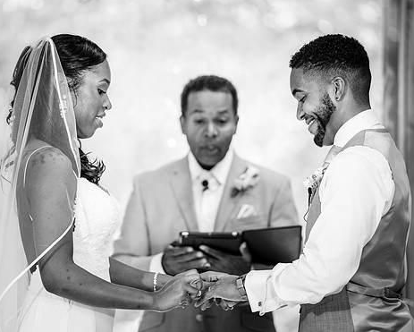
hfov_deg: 9.6
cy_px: 171
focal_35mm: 200
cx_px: 178
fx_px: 2452
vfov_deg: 7.7
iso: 800
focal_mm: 162
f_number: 2.8
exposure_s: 1/100
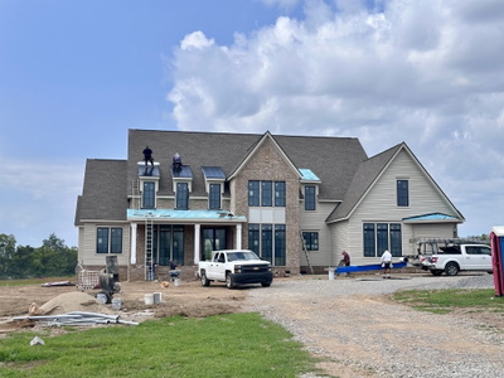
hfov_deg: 39.7
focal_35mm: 48
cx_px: 252
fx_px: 699
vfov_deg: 30.3
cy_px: 189
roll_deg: -0.5
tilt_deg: +6.9
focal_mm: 6.86
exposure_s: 1/3472
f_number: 1.78
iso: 64
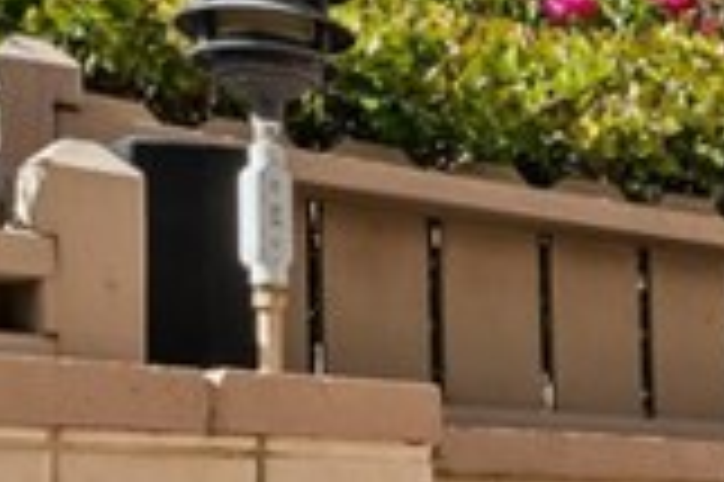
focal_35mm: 89
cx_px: 1174
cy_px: 563
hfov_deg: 19.2
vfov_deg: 14.9
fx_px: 1788
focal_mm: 14
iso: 100
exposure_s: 1/6
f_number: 22
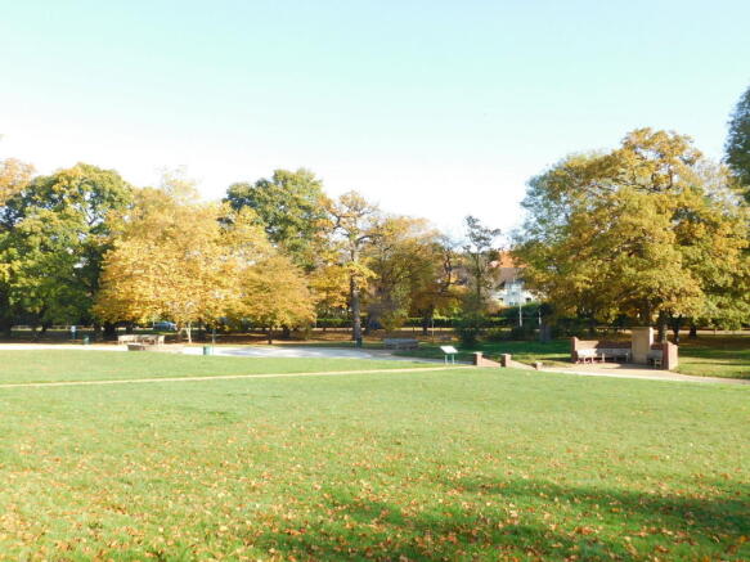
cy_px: 281
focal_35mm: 36
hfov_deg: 51.4
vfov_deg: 39.6
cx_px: 375
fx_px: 780
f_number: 3.5
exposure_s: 1/320
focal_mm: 6.3
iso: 125
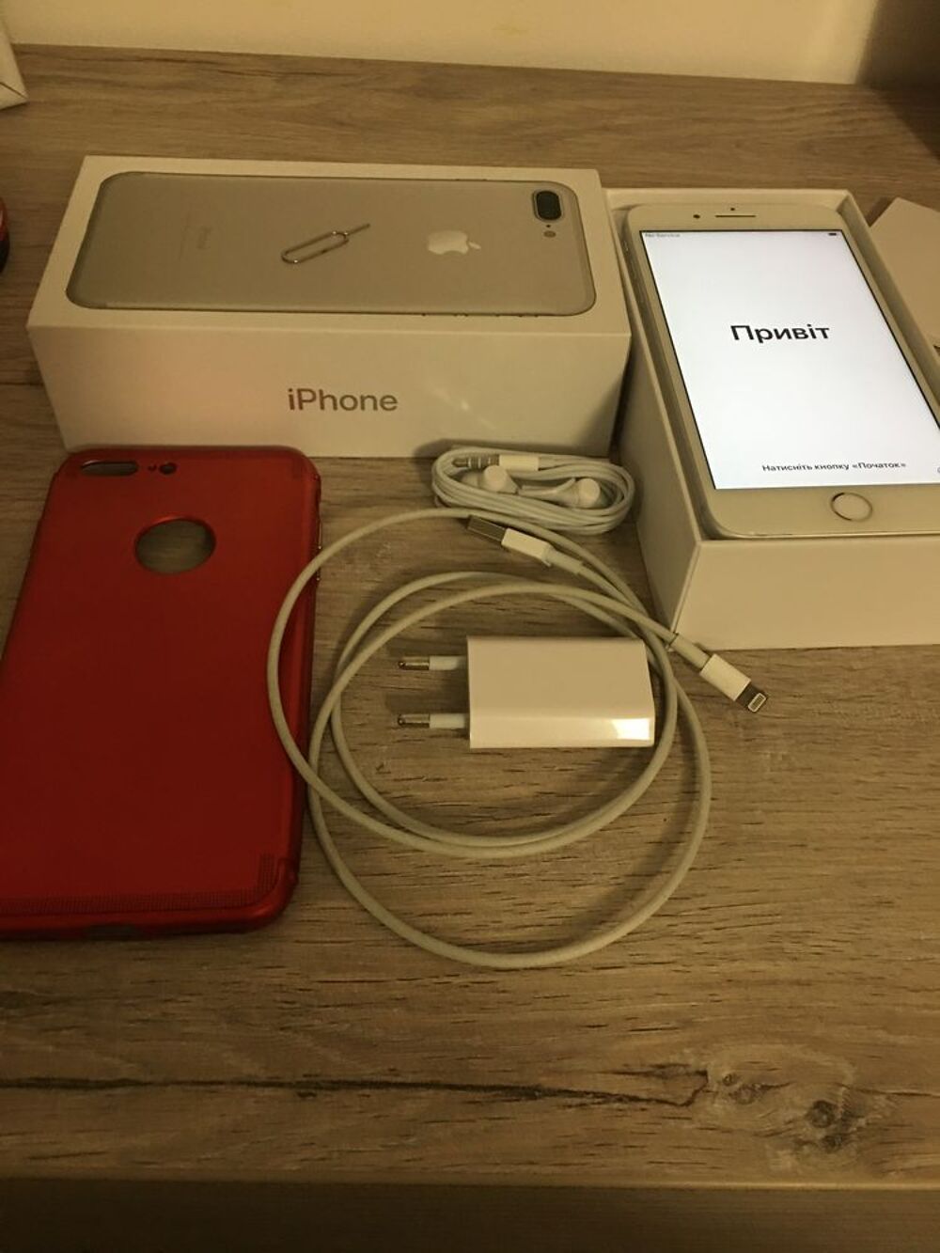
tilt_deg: -49.5
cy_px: 626
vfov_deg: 61.7
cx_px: 470
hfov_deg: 48.2
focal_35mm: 29
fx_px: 1050
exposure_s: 1/10
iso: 80
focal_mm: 4.15
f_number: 2.2
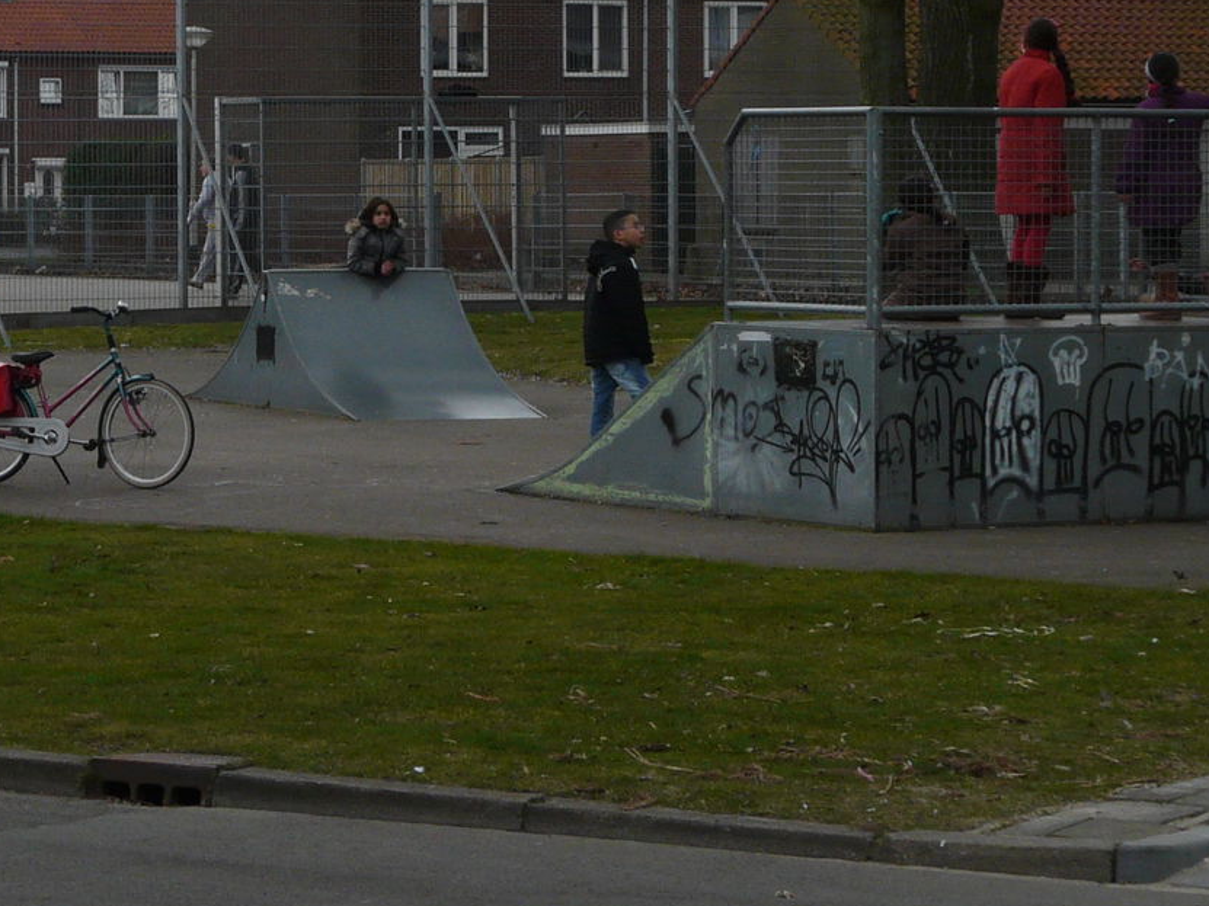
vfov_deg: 10.5
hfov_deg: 13.8
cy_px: 113
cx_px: 29
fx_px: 4924
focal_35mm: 141
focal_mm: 10
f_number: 5
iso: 100
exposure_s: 1/200
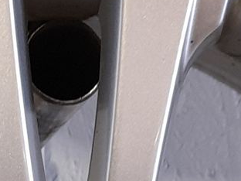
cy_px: 410
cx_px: 60
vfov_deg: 8.4
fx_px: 1142
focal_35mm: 164
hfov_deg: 12.0
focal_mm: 4.6
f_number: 2
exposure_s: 1/50
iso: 125
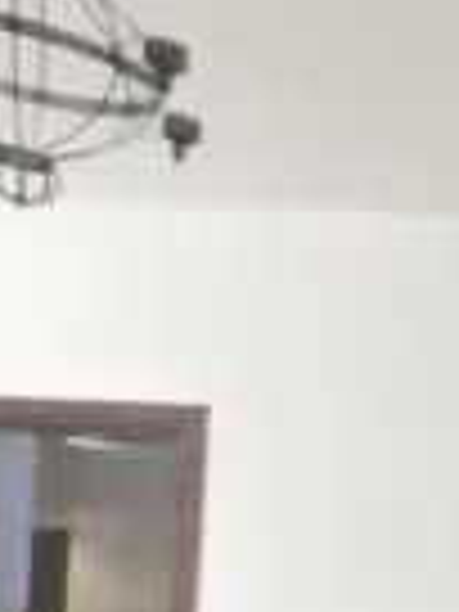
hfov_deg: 12.1
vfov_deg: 26.7
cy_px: 673
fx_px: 1185
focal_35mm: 67
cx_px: 1318
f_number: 2.2
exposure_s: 1/25
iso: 250
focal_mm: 1.3
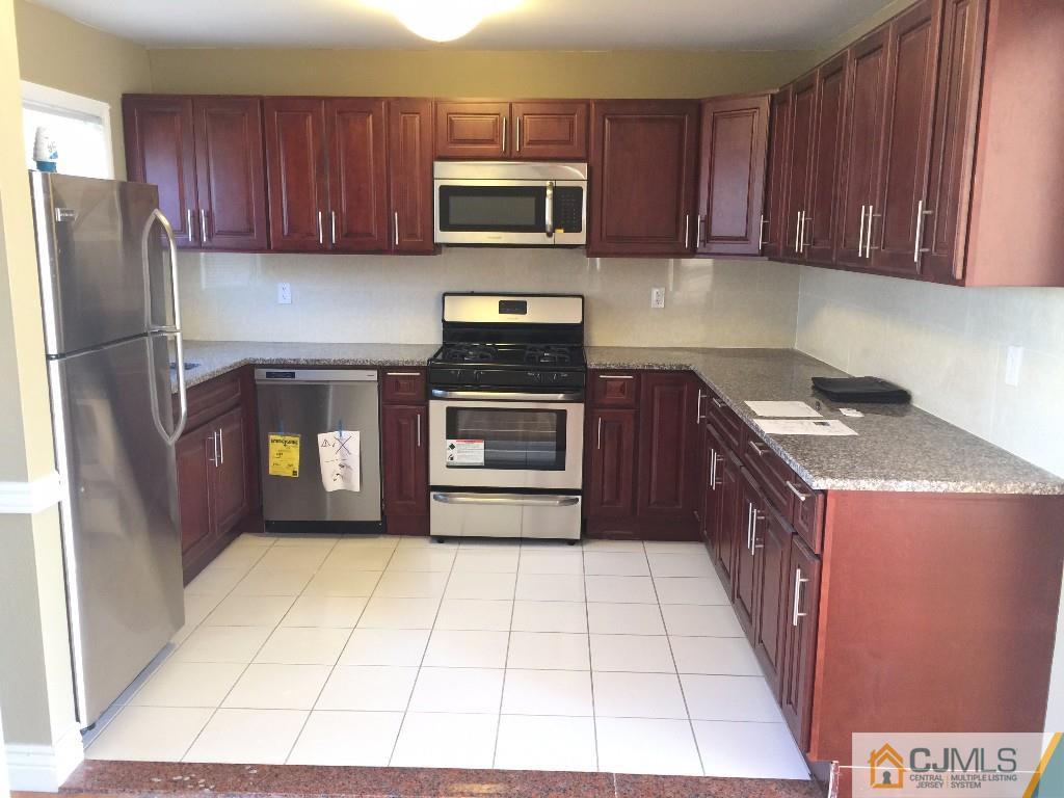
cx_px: 532
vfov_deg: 48.2
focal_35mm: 29
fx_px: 891
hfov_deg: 61.7
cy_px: 399
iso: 50
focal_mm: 4.15
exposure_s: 1/15
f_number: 2.2
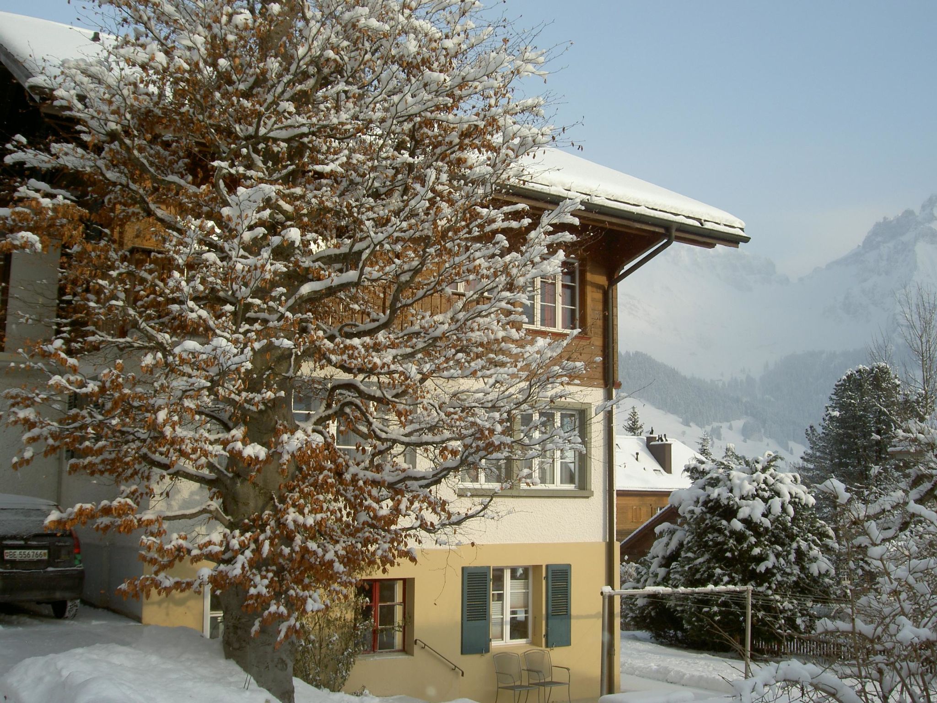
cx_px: 468
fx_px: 1056
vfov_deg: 36.8
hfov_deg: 47.9
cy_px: 352
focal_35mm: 39
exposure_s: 1/200
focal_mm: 8
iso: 50
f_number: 4.7
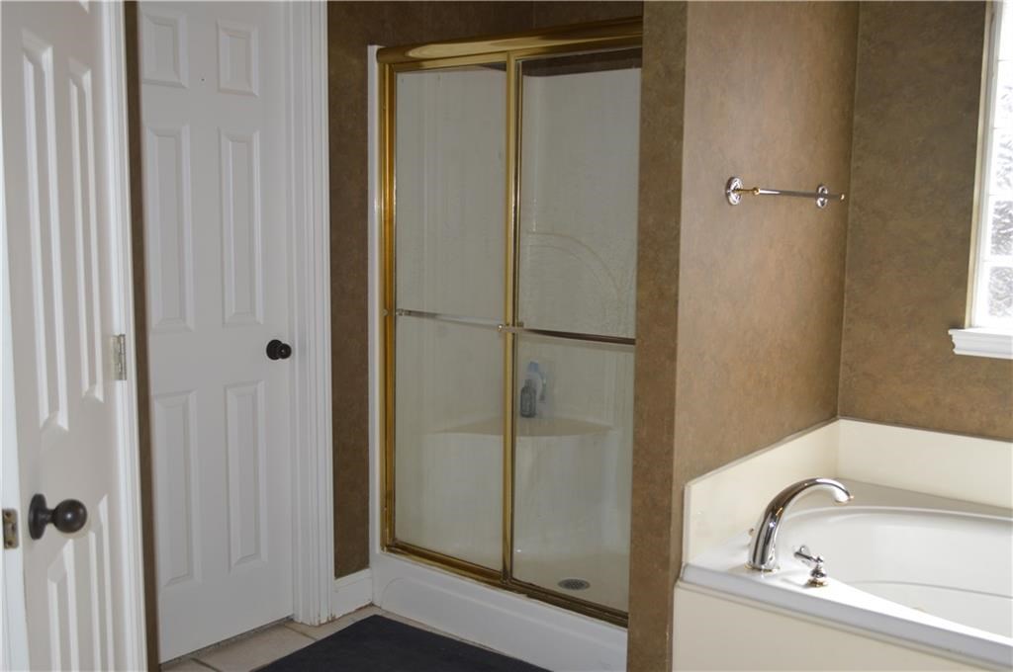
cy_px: 336
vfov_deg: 39.9
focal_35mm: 33
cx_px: 506
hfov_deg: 57.3
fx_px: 927
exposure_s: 1/125
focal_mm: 22
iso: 200
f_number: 4
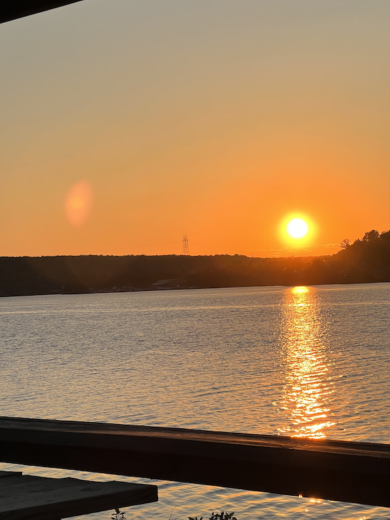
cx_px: 193
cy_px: 214
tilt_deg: +4.4
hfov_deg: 14.8
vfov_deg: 19.6
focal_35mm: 100
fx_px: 1502
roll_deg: +2.1
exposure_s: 1/1292
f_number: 2.8
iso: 32
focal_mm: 9
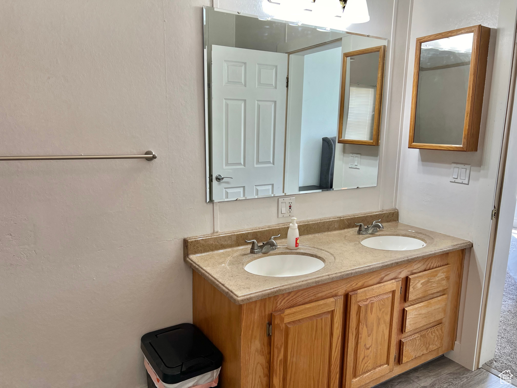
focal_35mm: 26
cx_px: 258
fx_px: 388
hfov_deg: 67.3
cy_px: 194
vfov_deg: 53.1
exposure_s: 1/120
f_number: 1.5
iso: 64
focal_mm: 5.7
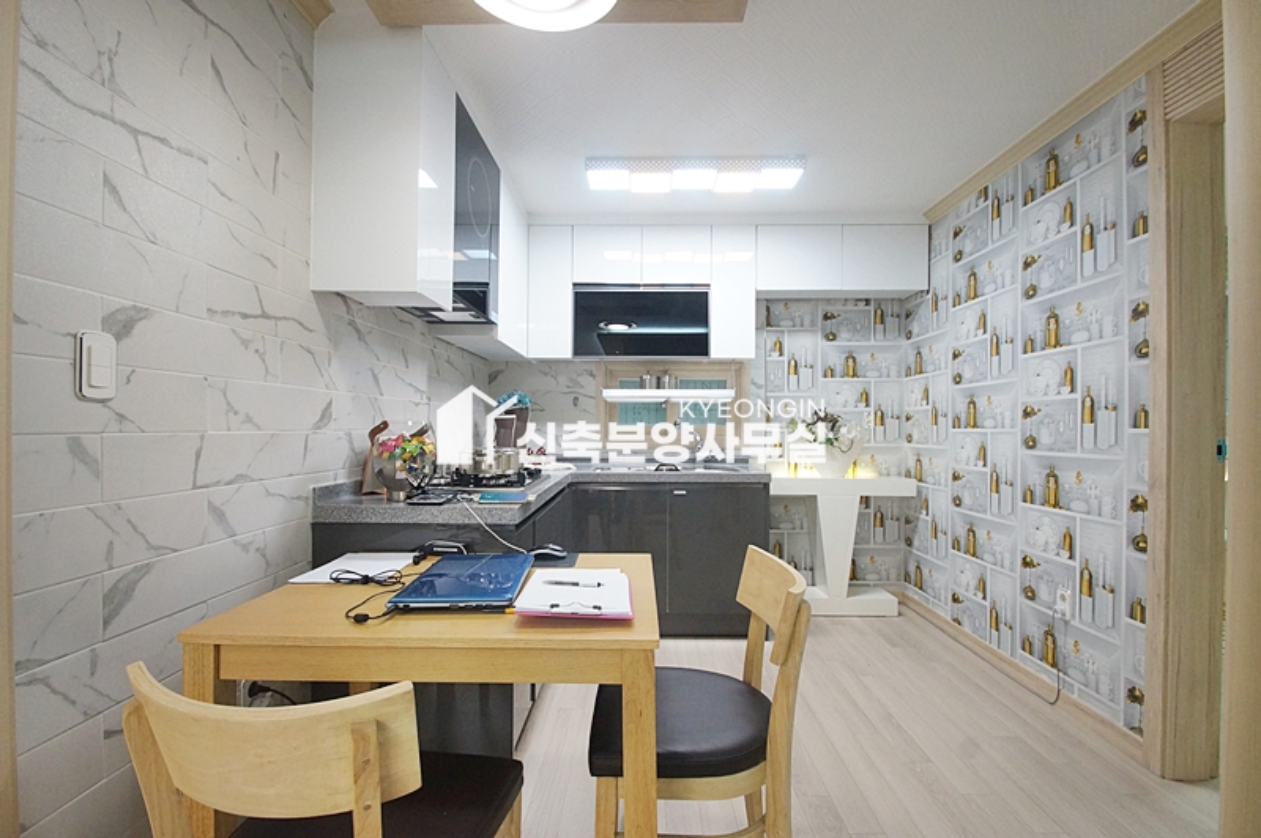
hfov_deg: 100.4
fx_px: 525
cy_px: 419
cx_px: 630
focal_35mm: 15
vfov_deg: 77.2
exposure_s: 1/60
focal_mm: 10
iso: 1600
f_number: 7.1
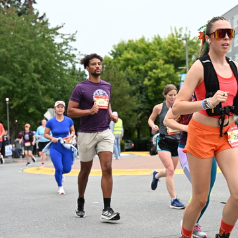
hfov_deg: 23.4
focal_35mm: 74
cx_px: 121
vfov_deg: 23.4
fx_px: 576
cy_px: 122
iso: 1600
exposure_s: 1/800
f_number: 4
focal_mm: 57
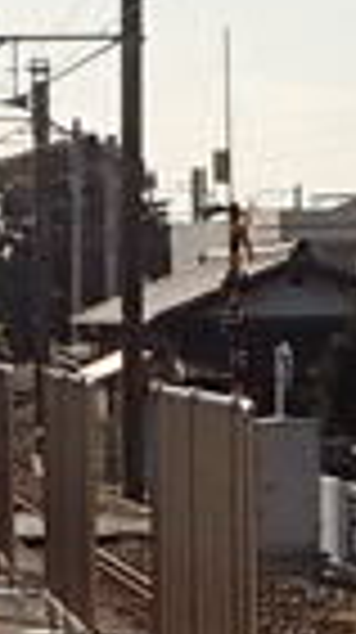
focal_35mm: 247
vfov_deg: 8.7
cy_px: 477
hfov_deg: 4.9
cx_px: -131
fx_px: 4158
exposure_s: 1/320
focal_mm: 4.5
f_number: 8
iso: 100
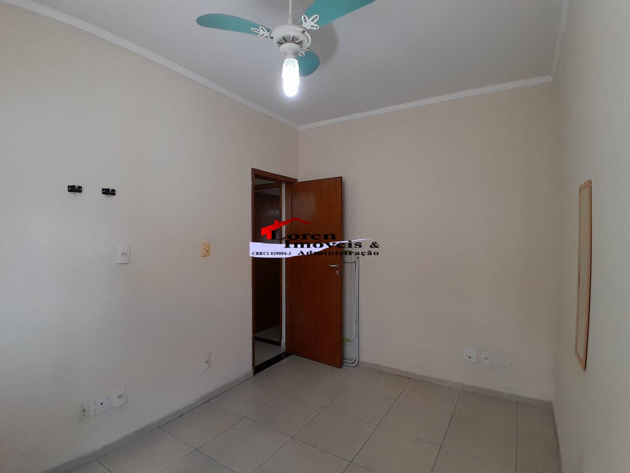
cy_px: 236
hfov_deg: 91.0
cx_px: 315
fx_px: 309
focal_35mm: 17
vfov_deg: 74.7
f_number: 2.2
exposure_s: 1/40
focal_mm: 1.46
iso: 100
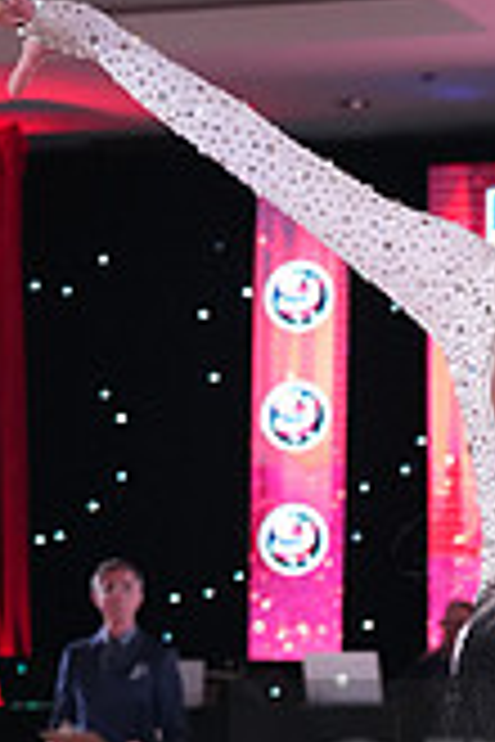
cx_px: 853
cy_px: 832
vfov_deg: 12.0
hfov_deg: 7.9
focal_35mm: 169
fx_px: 3485
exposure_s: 1/400
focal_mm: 48
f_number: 4
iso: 5000
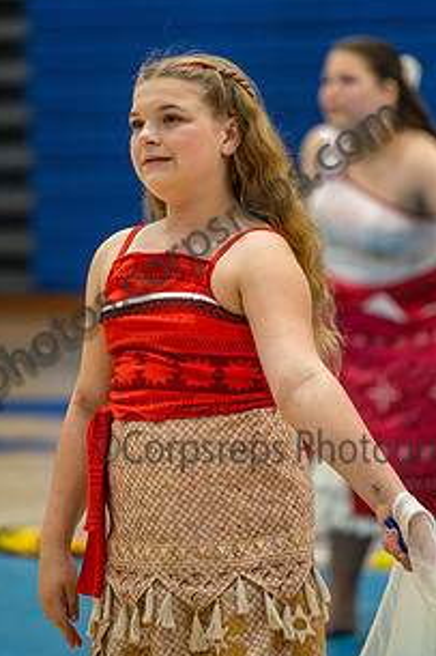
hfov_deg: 4.7
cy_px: 252
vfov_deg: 7.0
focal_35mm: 295
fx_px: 5365
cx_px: 210
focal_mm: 200
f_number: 4
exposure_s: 1/500
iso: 5000
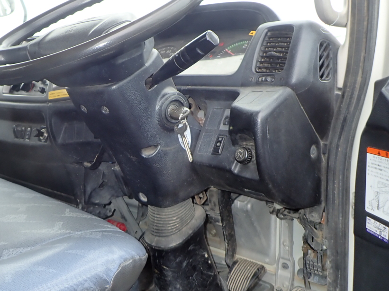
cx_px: 116
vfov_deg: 36.7
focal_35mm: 39
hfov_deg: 46.8
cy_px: 122
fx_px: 438
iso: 100
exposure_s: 1/160
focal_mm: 4.5
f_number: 2.8
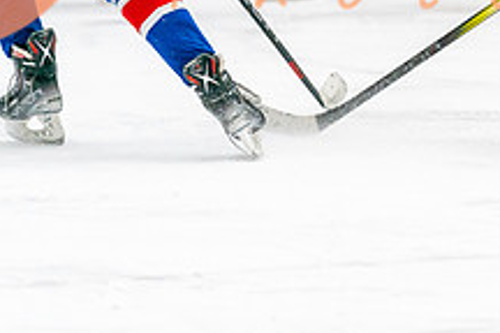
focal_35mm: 613
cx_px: 525
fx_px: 8513
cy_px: -155
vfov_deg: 2.2
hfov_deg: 3.4
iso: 3200
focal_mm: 200
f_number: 2.8
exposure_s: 1/1250
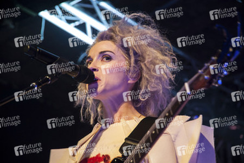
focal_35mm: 120
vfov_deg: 11.4
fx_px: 813
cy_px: 82
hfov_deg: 17.1
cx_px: 122
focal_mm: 120
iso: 2000
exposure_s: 1/40
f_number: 5.6
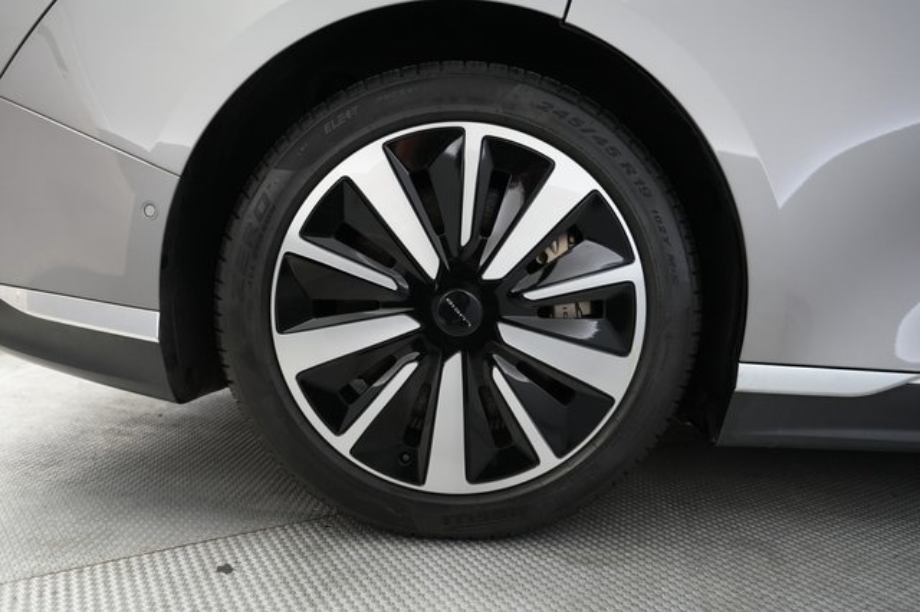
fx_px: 639
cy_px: 306
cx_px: 460
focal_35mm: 25
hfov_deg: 71.5
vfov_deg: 51.2
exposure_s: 1/40
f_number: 2.8
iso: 800
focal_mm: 25
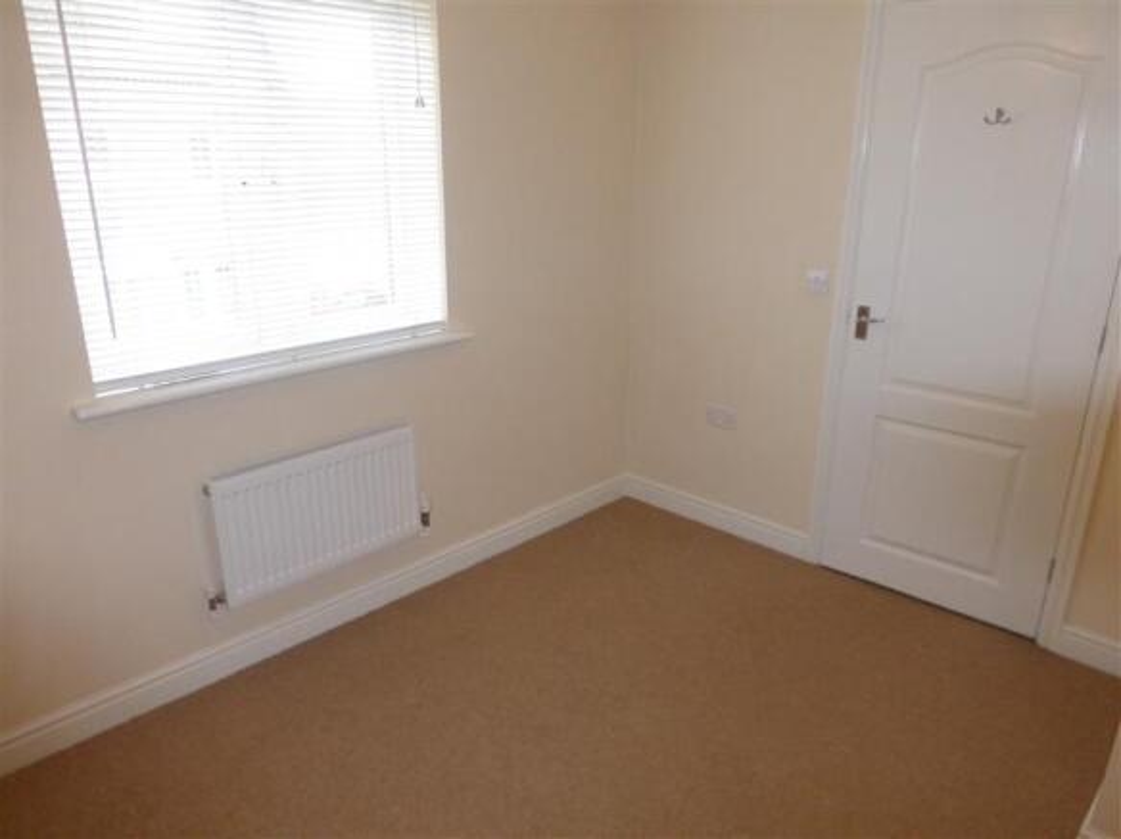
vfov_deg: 56.7
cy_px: 420
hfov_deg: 71.6
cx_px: 560
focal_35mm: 24
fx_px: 777
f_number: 3.3
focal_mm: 4.3
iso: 320
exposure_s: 1/60
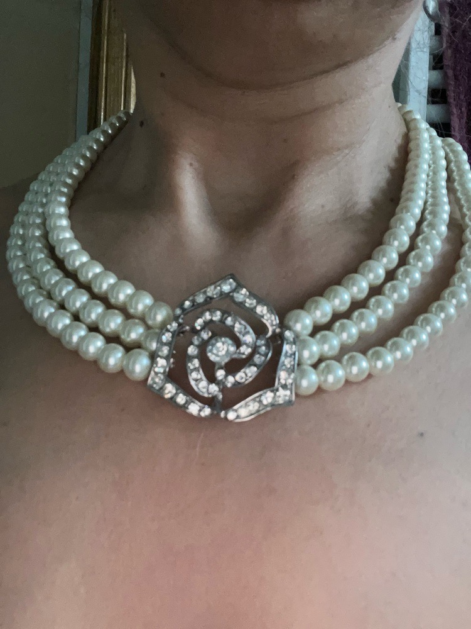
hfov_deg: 46.8
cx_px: 236
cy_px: 314
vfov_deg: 60.0
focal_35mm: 30
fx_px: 544
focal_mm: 2.71
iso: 400
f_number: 2.2
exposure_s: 1/40
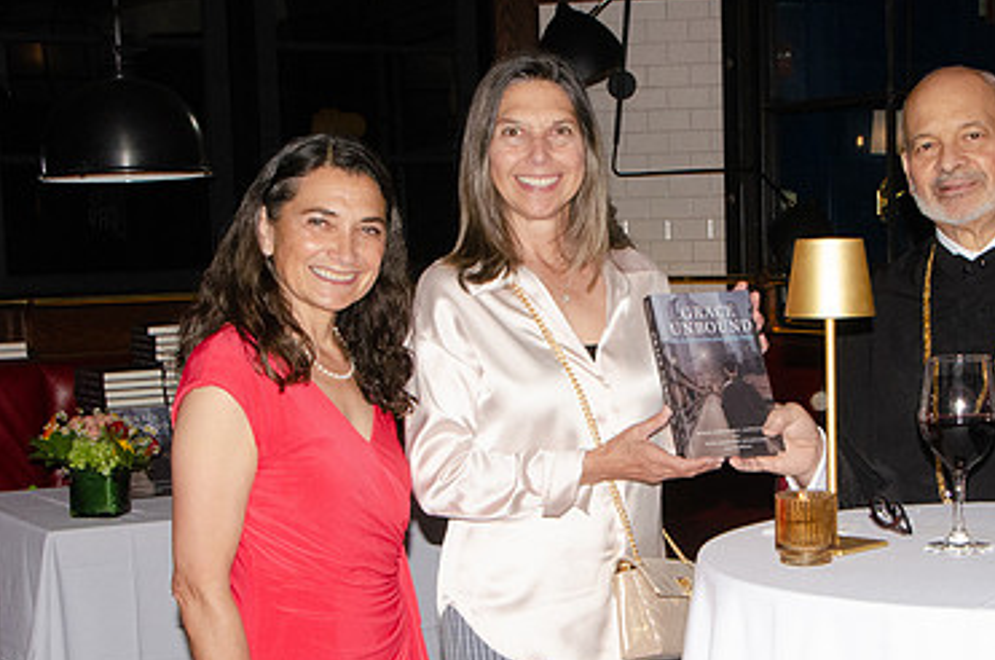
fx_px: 1876
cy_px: 349
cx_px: 603
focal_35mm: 68
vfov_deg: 19.9
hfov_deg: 29.6
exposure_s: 1/250
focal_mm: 29
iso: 2500
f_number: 16
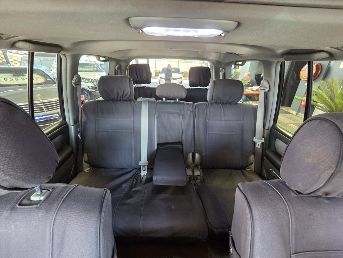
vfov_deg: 89.9
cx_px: 172
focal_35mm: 13
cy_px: 129
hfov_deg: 106.2
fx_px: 129
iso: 800
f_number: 2.2
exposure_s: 1/50
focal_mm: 2.2
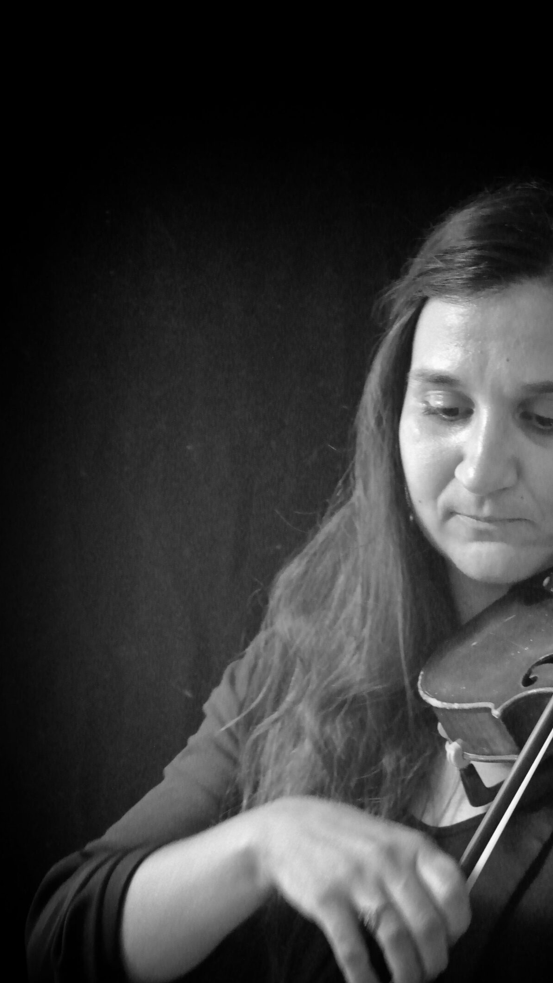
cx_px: 356
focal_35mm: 102
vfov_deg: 20.9
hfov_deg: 11.9
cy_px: 581
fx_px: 2659
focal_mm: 30
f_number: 3.8
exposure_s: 1/40
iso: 6400
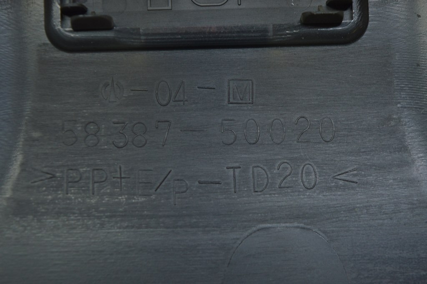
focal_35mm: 82
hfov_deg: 24.6
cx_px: 214
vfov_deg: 16.5
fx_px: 978
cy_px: 142
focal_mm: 55
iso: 400
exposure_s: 1/50
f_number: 5.6
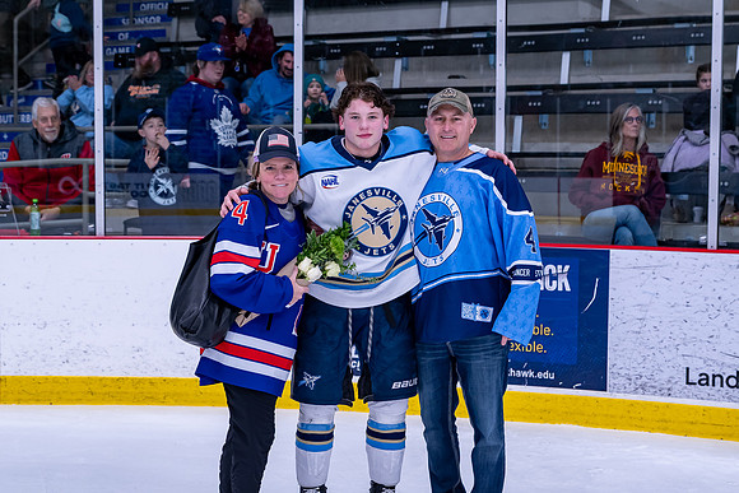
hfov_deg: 28.8
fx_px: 1441
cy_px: 246
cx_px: 370
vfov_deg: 19.4
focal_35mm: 70
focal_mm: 45
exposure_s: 1/250
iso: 500
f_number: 4
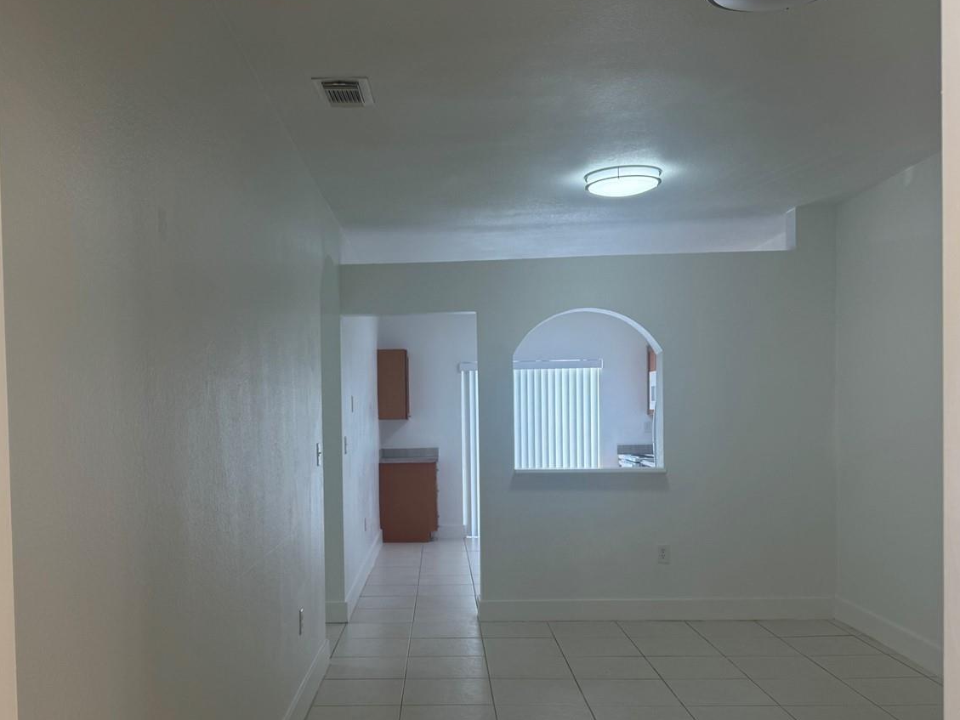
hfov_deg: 53.7
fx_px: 943
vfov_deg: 41.6
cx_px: 406
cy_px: 429
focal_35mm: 34
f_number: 1.78
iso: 80
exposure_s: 1/159
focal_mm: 6.76
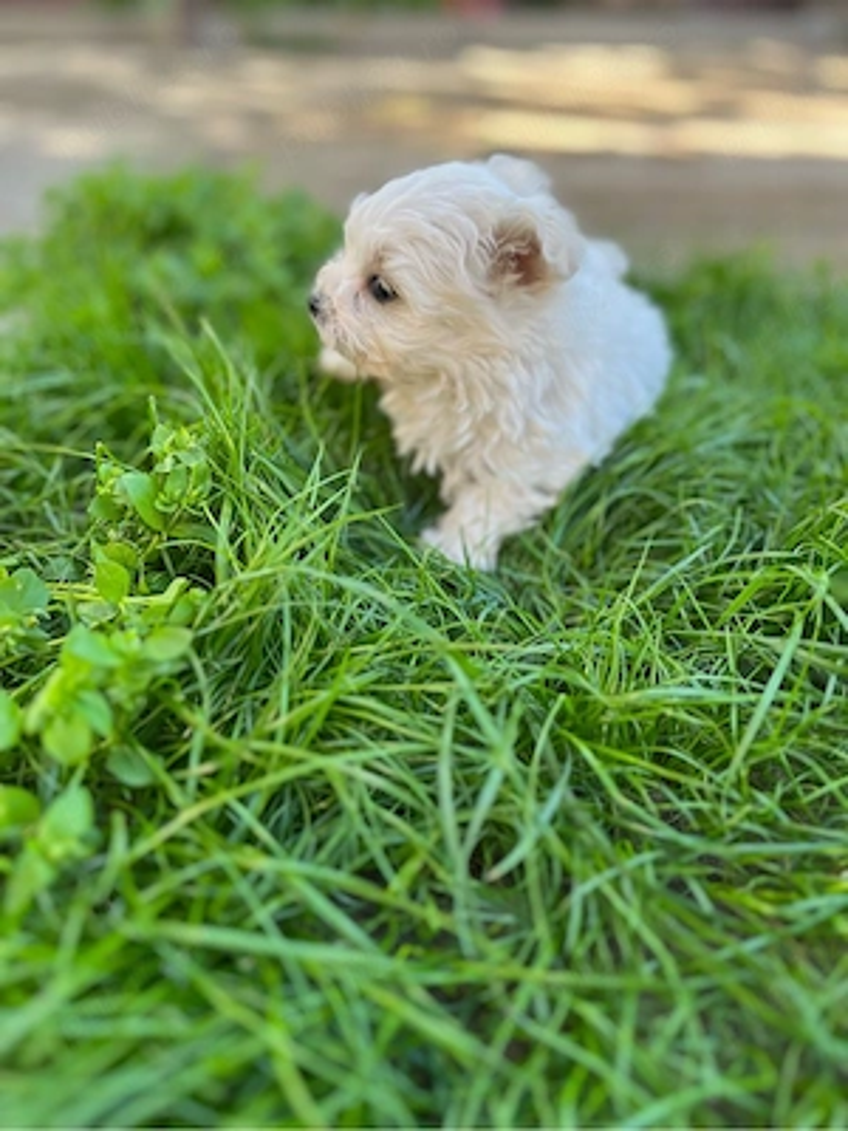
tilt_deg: -36.5
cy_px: 566
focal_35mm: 26
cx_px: 424
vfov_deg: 67.3
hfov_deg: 53.1
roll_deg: -3.5
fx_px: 849
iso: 40
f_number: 1.6
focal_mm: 5.1
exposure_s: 1/177
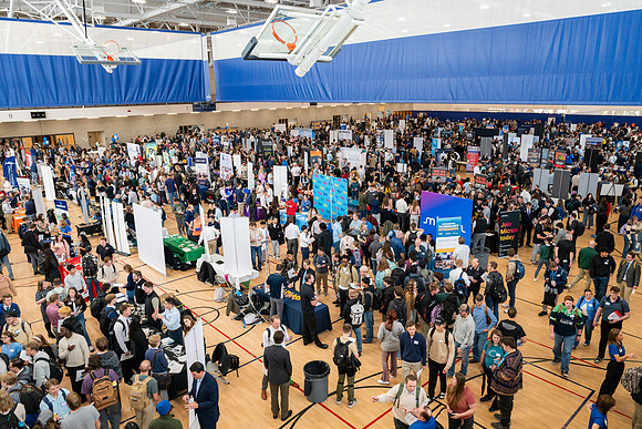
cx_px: 321
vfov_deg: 50.8
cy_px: 214
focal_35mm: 25
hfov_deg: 70.9
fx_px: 451
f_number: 7.1
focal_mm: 24
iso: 400
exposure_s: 1/125
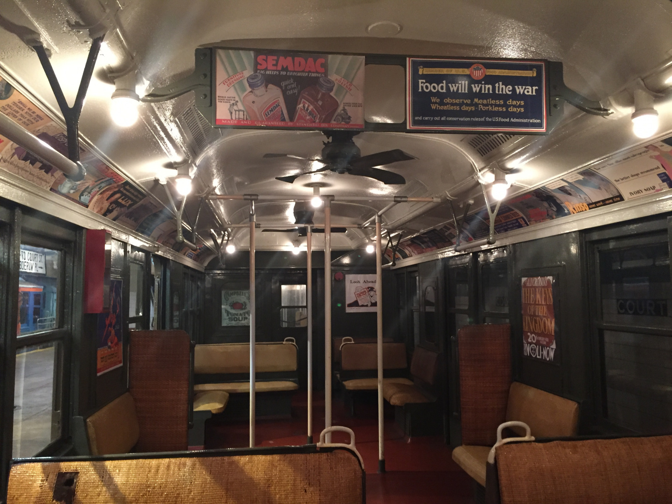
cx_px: 336
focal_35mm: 29
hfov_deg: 61.7
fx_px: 563
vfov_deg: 48.2
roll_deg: +0.0
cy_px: 252
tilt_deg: +4.8
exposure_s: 1/20
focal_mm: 4.15
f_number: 2.2
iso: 250
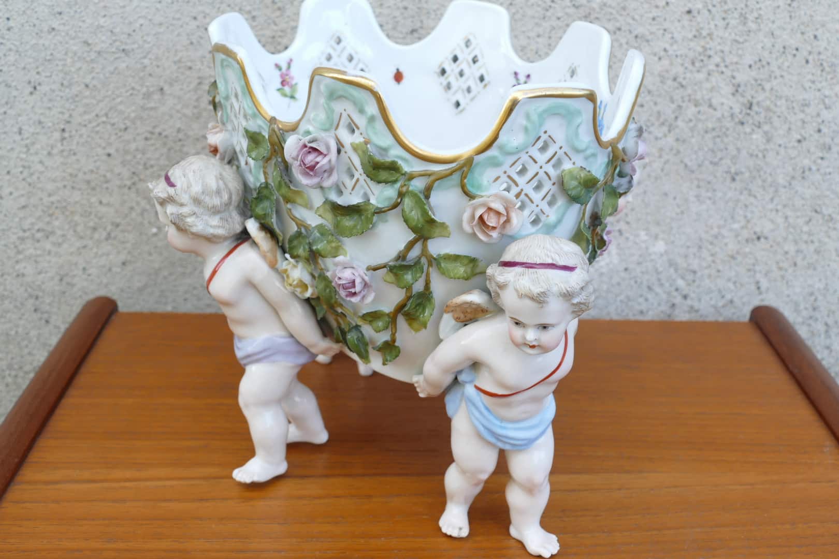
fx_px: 1095
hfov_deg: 41.9
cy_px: 280
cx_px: 420
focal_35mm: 47
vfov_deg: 28.6
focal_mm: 17
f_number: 4.5
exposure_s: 1/80
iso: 160
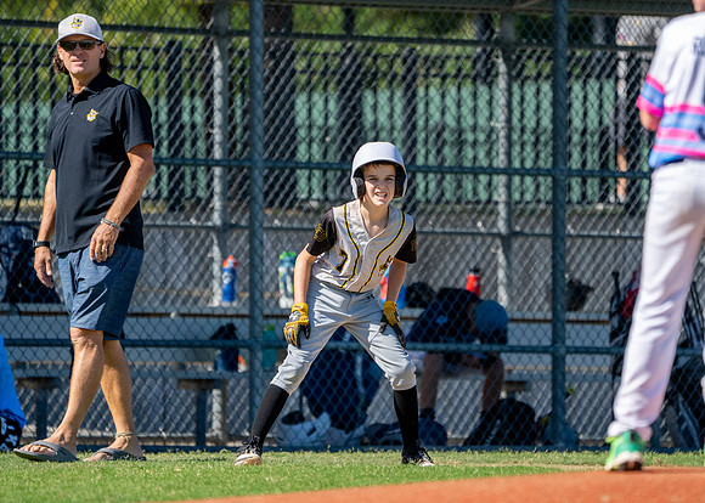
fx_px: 10300
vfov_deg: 2.8
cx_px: 398
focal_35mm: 515
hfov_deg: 3.9
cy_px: 250
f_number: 5.6
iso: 1000
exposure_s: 1/4000
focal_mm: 400
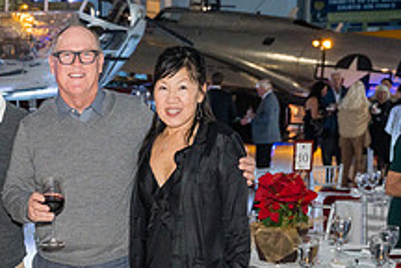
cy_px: 247
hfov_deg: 22.5
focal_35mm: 85
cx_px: -46
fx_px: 947
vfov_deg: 15.9
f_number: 2.8
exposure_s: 1/250
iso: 3200
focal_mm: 31.6
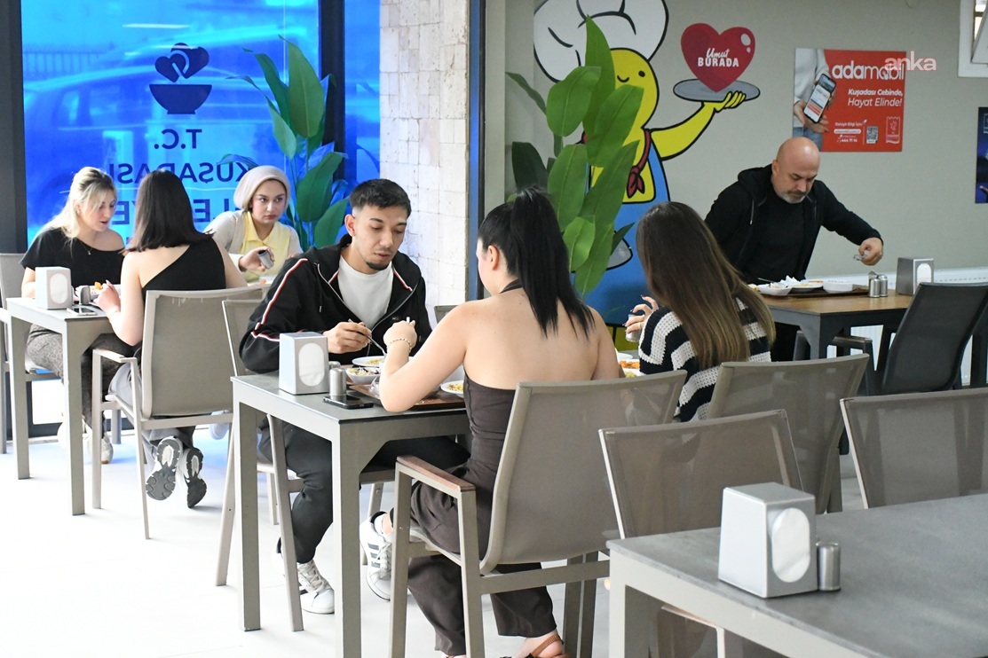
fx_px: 1647
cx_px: 494
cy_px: 329
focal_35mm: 60
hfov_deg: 33.4
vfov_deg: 22.6
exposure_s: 1/1000
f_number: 4.5
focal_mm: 40
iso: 12800
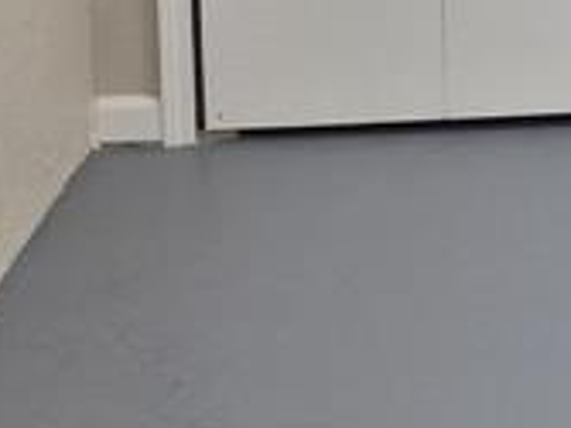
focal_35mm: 141
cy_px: -281
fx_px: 2324
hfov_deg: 12.4
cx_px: 1125
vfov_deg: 10.1
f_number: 1.8
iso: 125
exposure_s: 1/120
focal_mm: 5.4
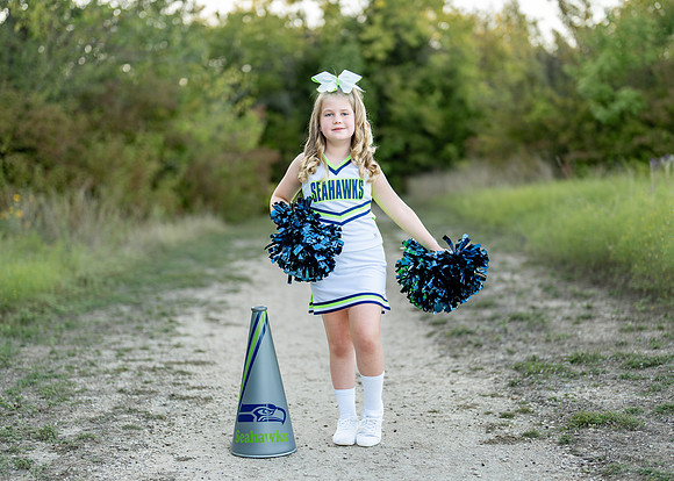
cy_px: 257
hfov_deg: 30.4
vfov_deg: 21.9
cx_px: 353
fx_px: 1241
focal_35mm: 65
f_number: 1.2
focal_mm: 50
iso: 100
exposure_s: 1/500
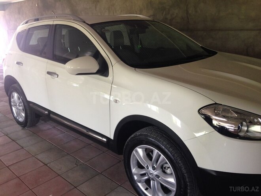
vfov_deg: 42.9
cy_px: 98
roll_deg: +0.7
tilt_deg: -17.2
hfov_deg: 55.4
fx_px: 249
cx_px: 130
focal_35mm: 33
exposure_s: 1/20
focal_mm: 4.12
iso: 64
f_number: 2.4
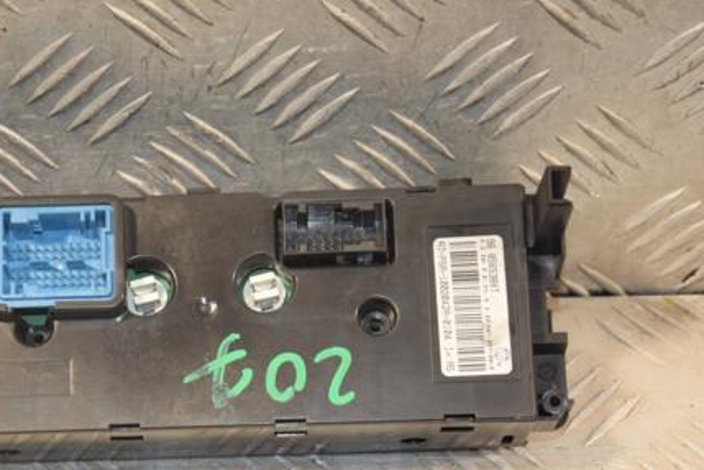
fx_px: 2542
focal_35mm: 130
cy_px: 291
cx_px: 238
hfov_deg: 15.7
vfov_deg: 10.5
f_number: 5.3
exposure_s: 1/200
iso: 800
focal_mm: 62
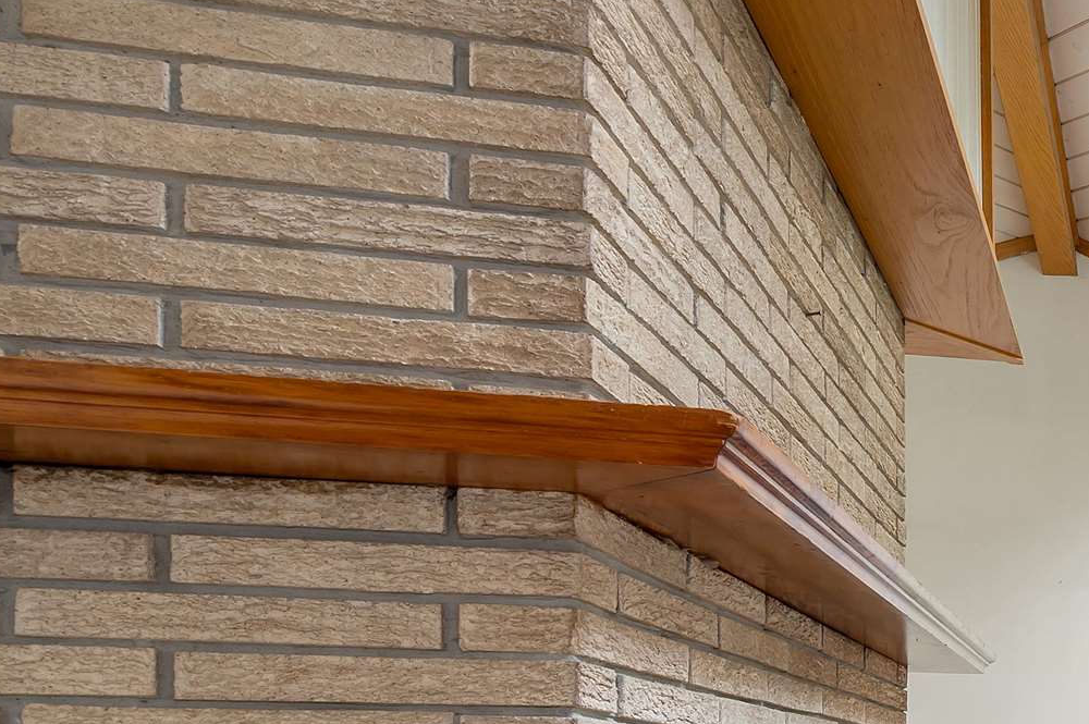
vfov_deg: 28.1
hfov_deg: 30.3
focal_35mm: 43
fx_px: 1300
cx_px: 1558
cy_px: 811
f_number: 10
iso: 100
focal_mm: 14
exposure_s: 1
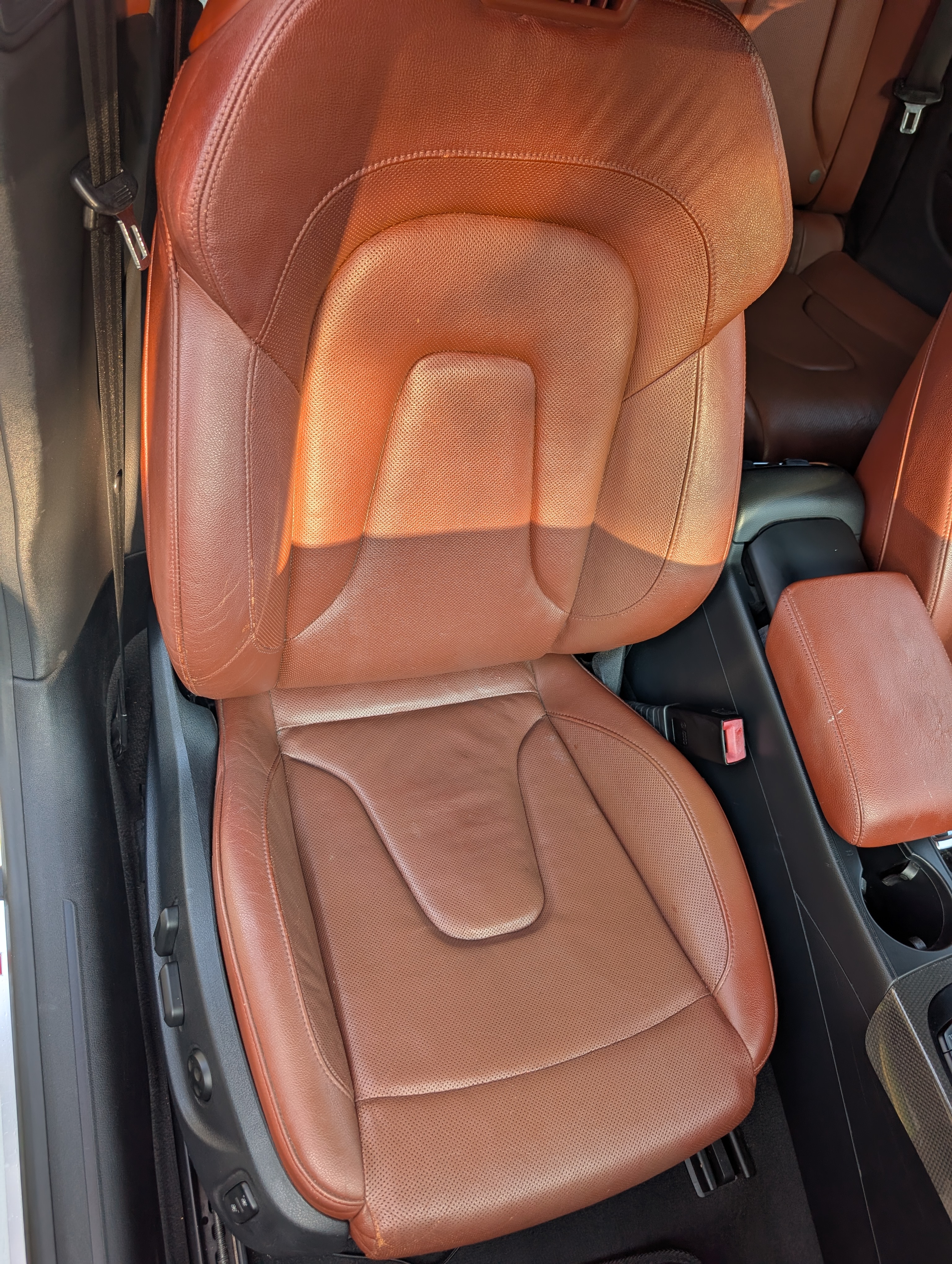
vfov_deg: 71.5
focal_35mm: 24
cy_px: 632
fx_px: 878
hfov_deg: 56.9
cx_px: 476
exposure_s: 1/39.5
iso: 22
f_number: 1.68
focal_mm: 6.9
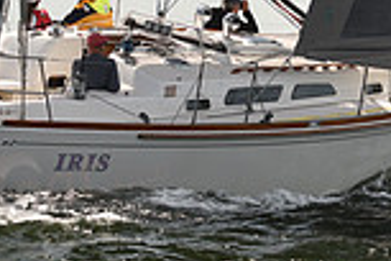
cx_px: 304
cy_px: 37
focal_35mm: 265
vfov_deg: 5.2
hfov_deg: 7.8
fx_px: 2878
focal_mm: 70
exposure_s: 1/1250
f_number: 4
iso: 250
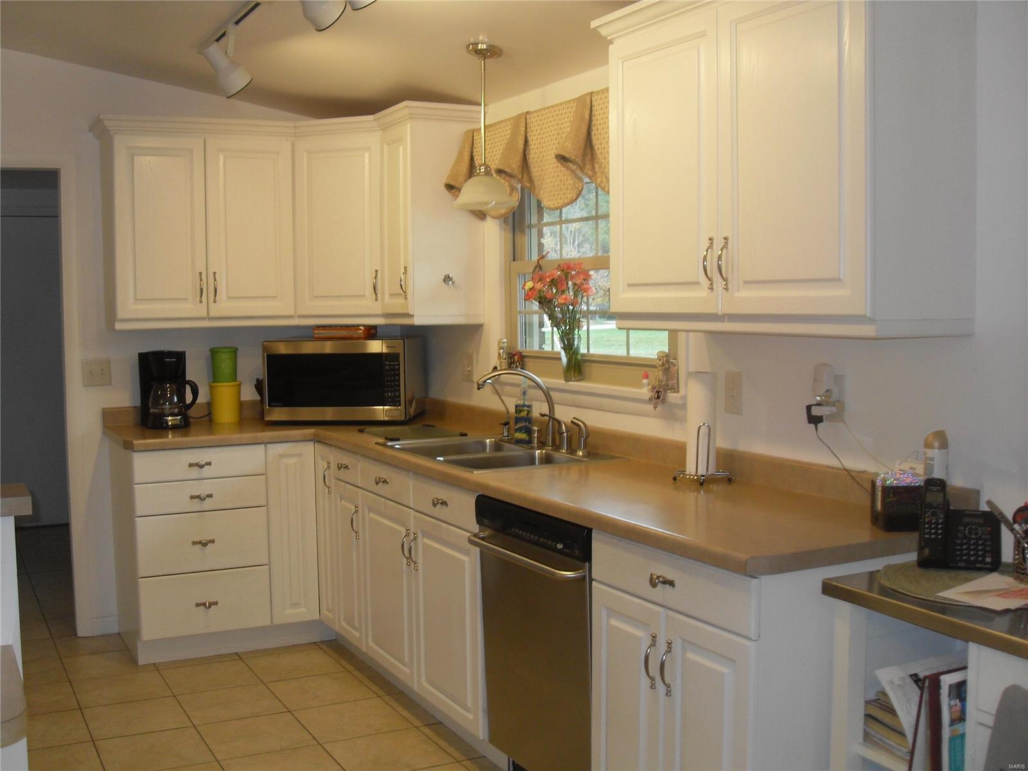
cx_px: 514
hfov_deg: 50.1
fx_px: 1099
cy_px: 386
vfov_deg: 38.7
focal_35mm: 37
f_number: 2.8
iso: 100
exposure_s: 1/30
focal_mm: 6.3
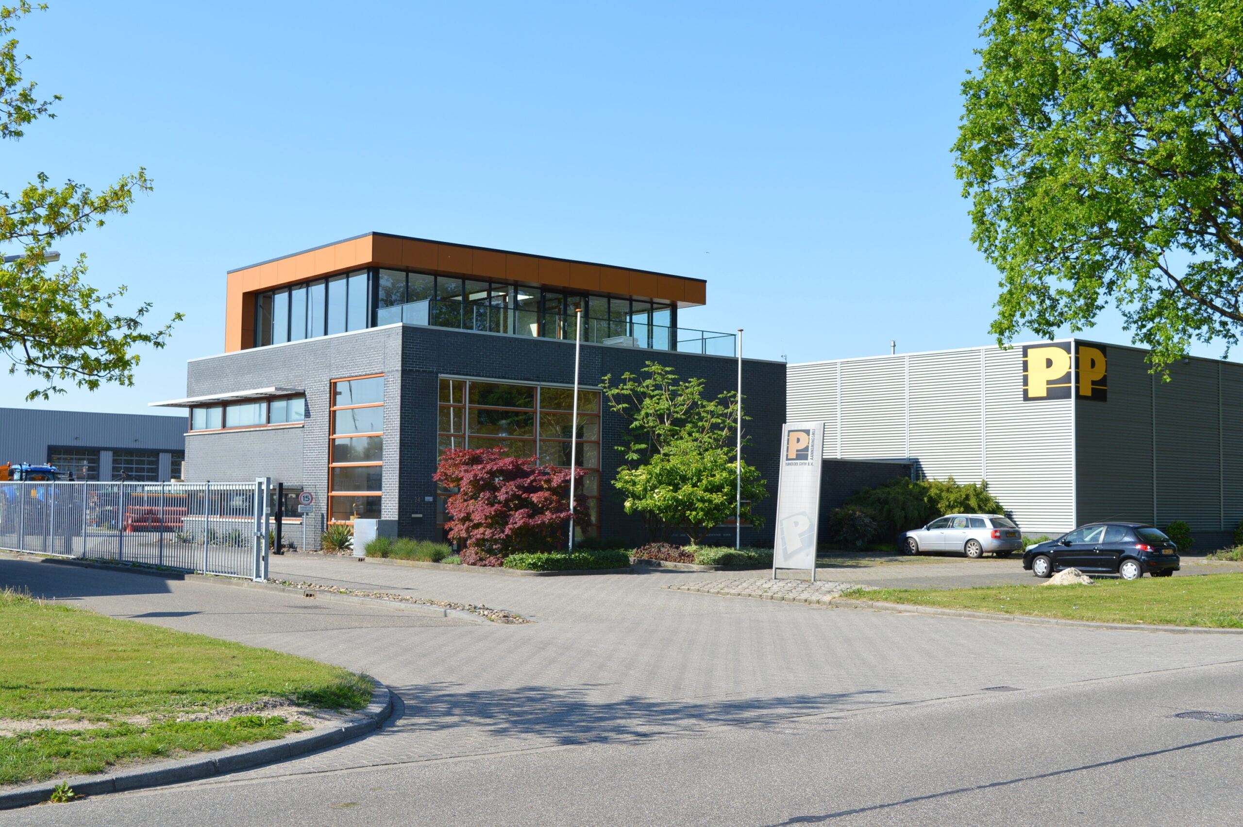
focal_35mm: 42
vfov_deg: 31.8
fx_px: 1449
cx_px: 622
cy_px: 414
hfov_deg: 46.4
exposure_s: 1/250
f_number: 8
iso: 100
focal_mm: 28
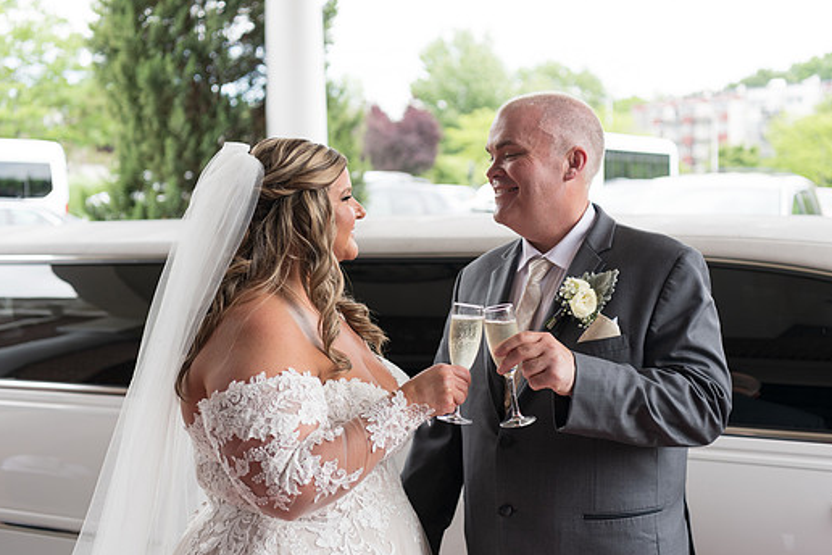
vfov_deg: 25.1
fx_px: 1248
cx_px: 408
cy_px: 288
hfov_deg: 36.9
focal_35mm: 54
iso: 64
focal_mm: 48
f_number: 2.8
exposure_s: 1/200
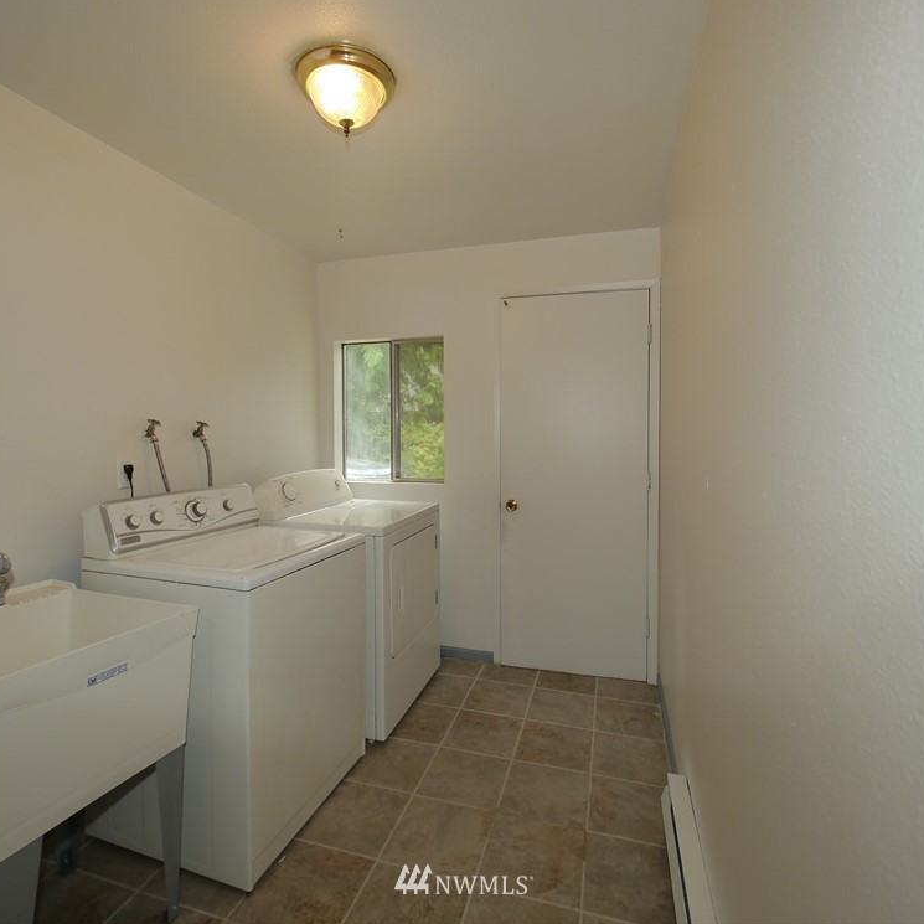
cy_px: 450
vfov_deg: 84.0
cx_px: 464
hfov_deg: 84.0
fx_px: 513
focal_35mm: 17
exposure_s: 1/125
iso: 160
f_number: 2.8
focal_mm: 7
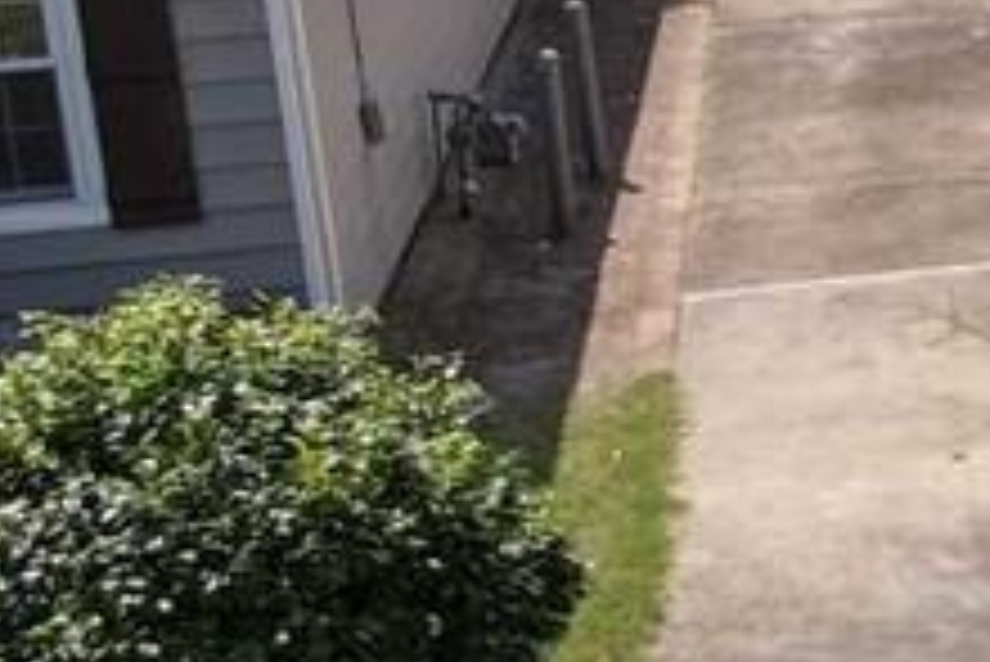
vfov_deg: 11.7
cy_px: 54
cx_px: 2214
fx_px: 3192
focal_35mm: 116
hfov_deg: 13.8
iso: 100
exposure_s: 1/500
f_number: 2.8
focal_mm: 4.5
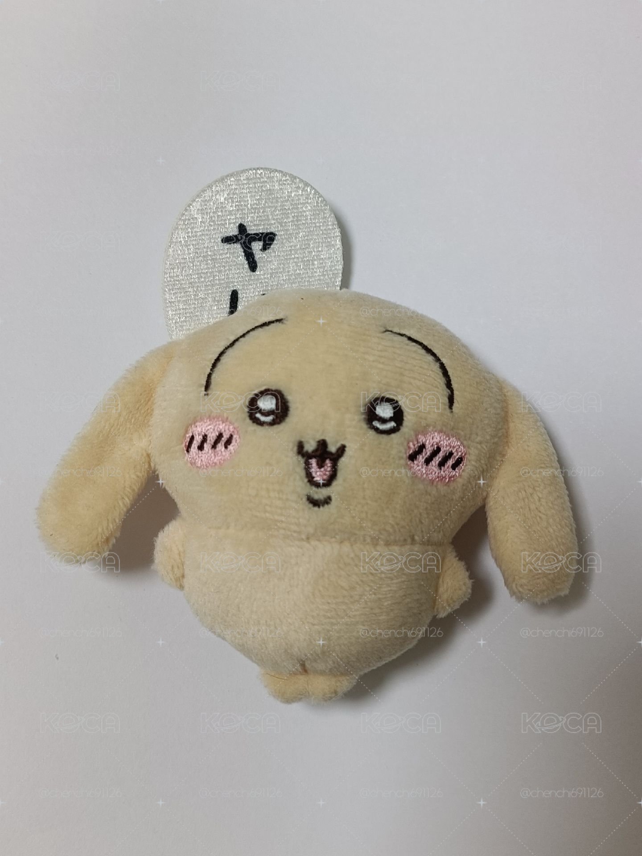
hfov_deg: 28.0
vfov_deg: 36.8
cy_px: 428
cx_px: 321
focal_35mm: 52
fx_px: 1286
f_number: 2
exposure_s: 1/60
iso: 419
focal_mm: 7.08
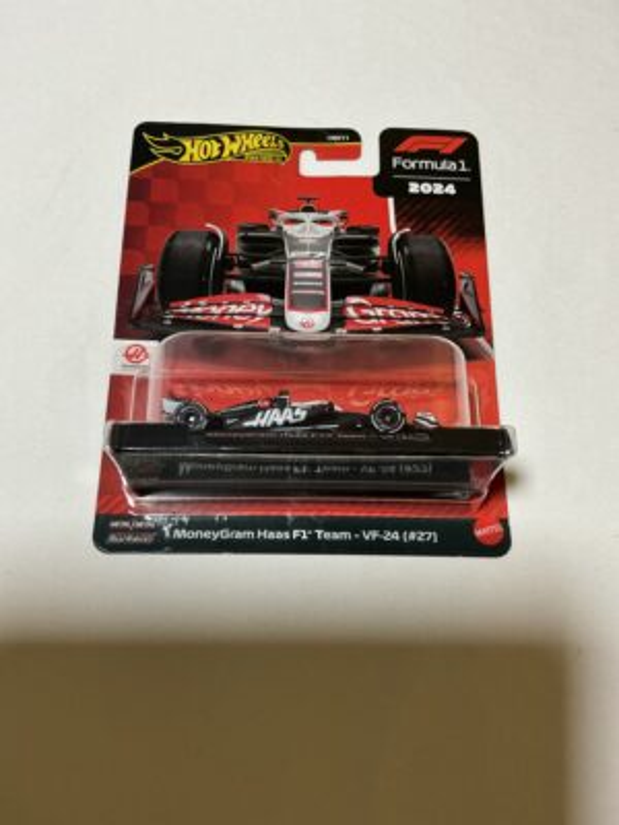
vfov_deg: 61.7
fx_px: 691
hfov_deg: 48.2
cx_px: 310
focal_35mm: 29
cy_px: 412
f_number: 1.8
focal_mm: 3
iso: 125
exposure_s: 1/60
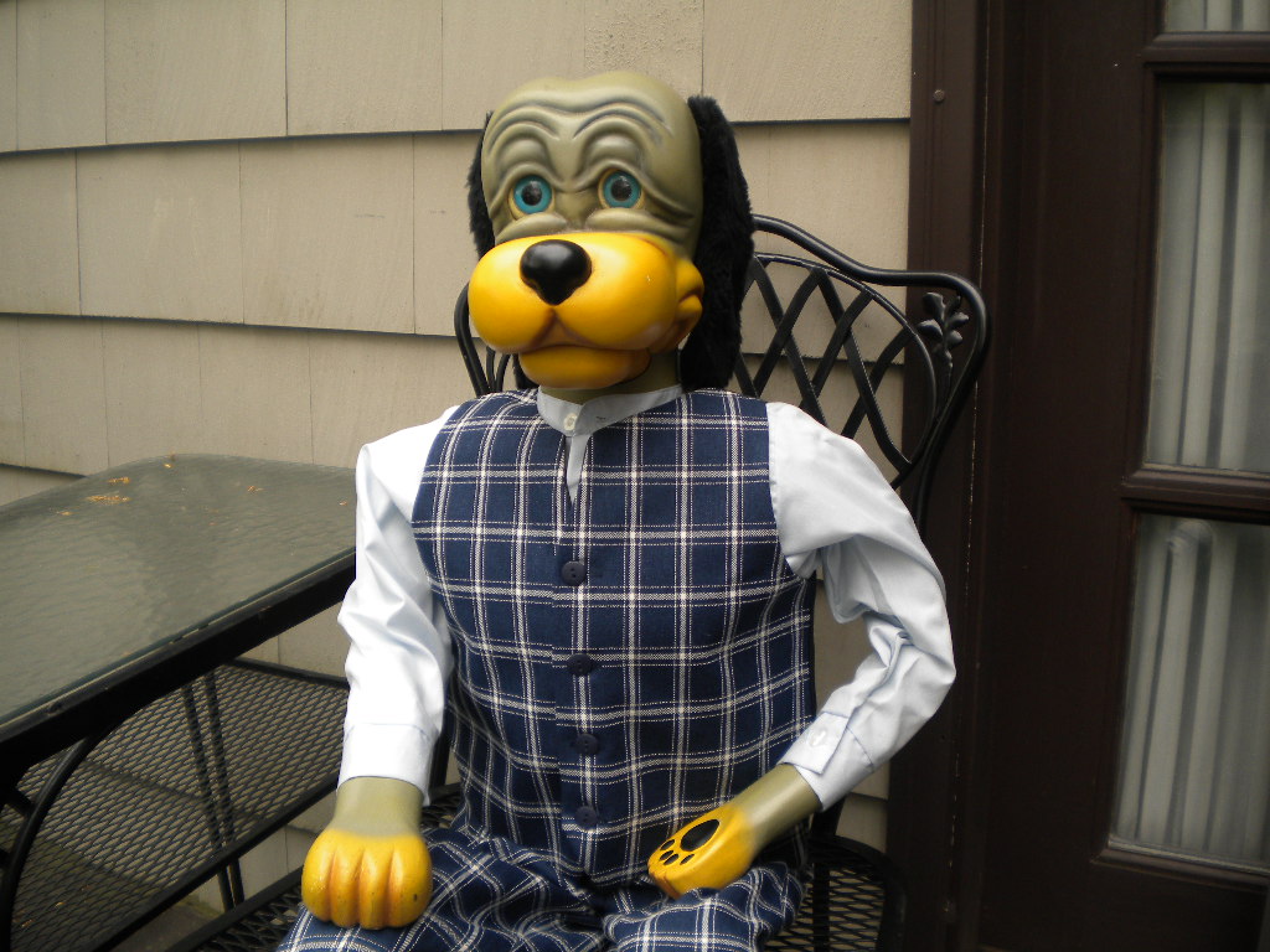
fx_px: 1284
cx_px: 635
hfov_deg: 52.6
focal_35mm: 35
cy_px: 476
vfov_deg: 40.7
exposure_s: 1/197
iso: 80
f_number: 3.1
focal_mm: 6.3
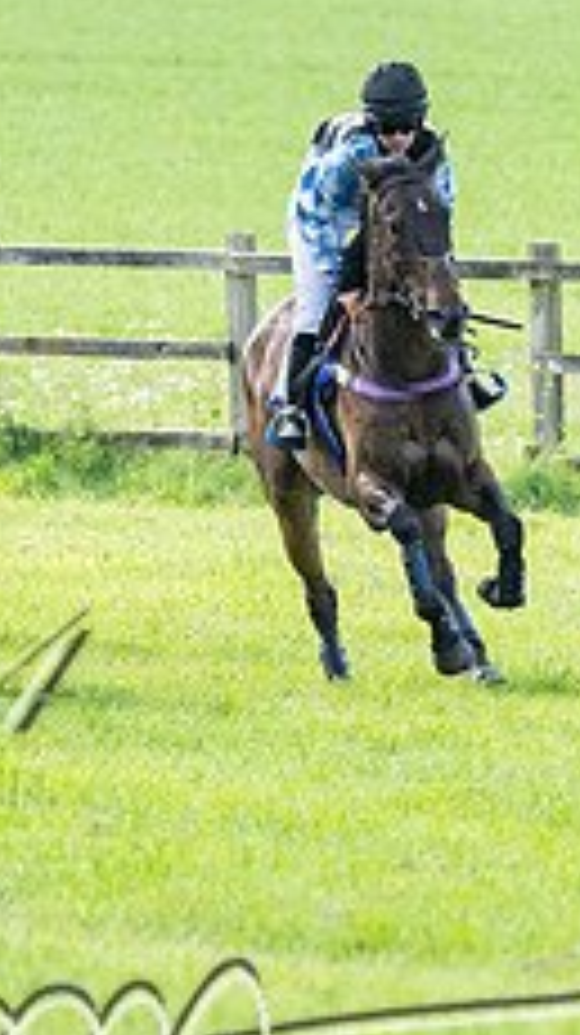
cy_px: 378
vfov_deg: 2.4
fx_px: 24250
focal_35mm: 885
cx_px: -410
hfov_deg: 1.4
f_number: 4
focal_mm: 200
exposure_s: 1/3200
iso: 1000
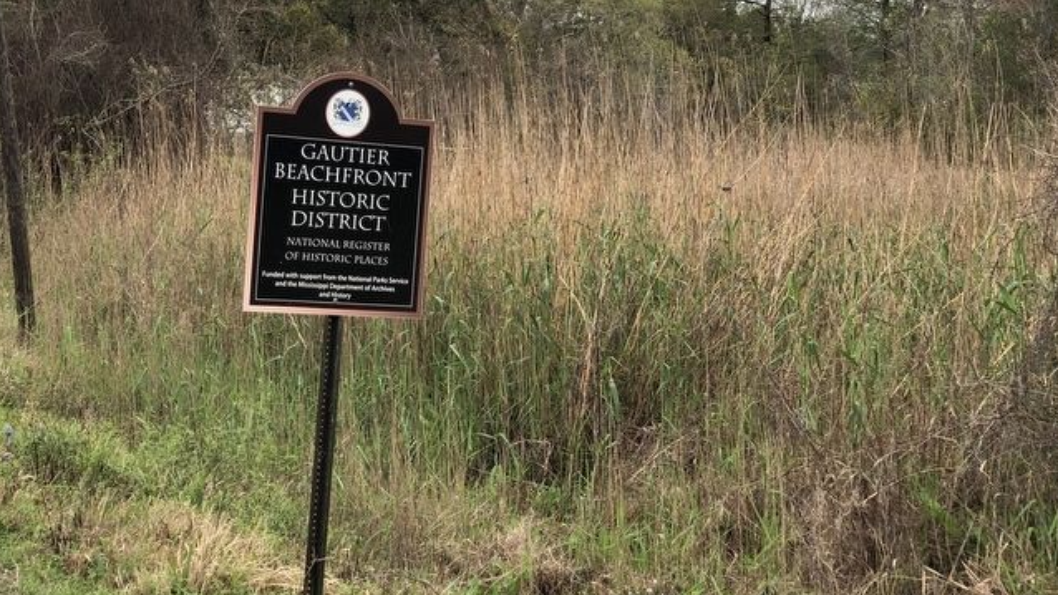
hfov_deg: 29.7
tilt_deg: +0.0
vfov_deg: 16.9
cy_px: 176
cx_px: 416
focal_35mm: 71
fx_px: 1992
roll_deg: +0.2
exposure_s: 1/496
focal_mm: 6
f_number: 2.4
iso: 16
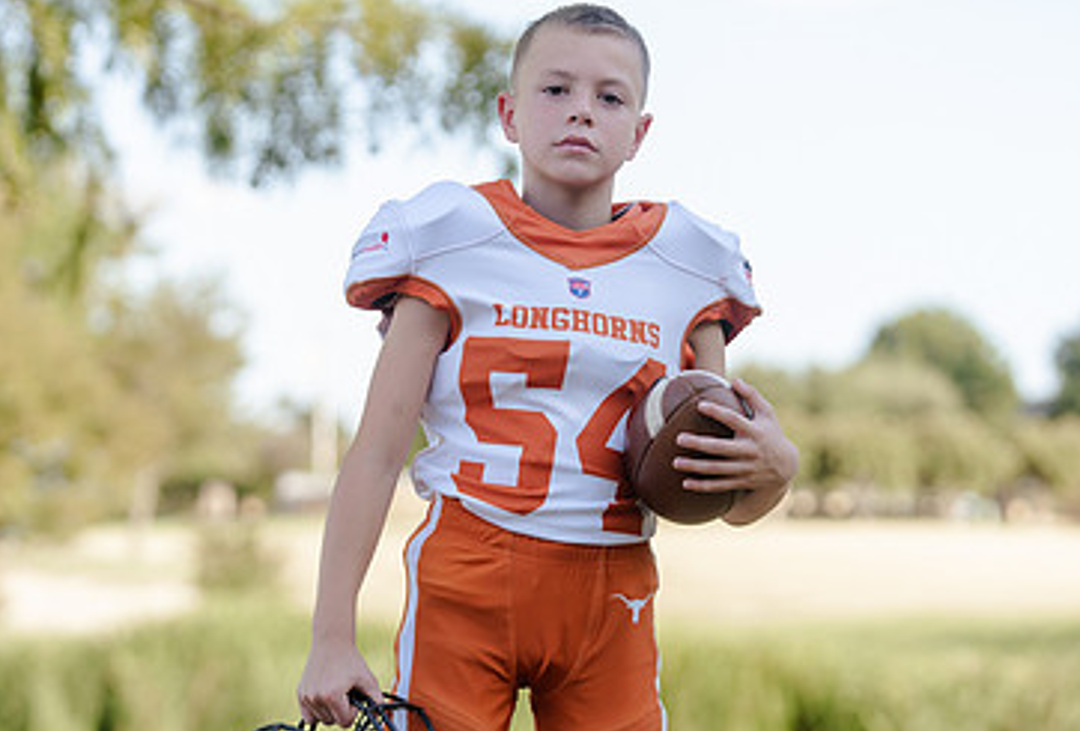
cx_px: 557
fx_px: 4822
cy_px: 411
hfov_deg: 12.8
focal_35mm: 160
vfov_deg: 8.7
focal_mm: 88
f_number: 3.2
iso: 125
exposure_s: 1/320
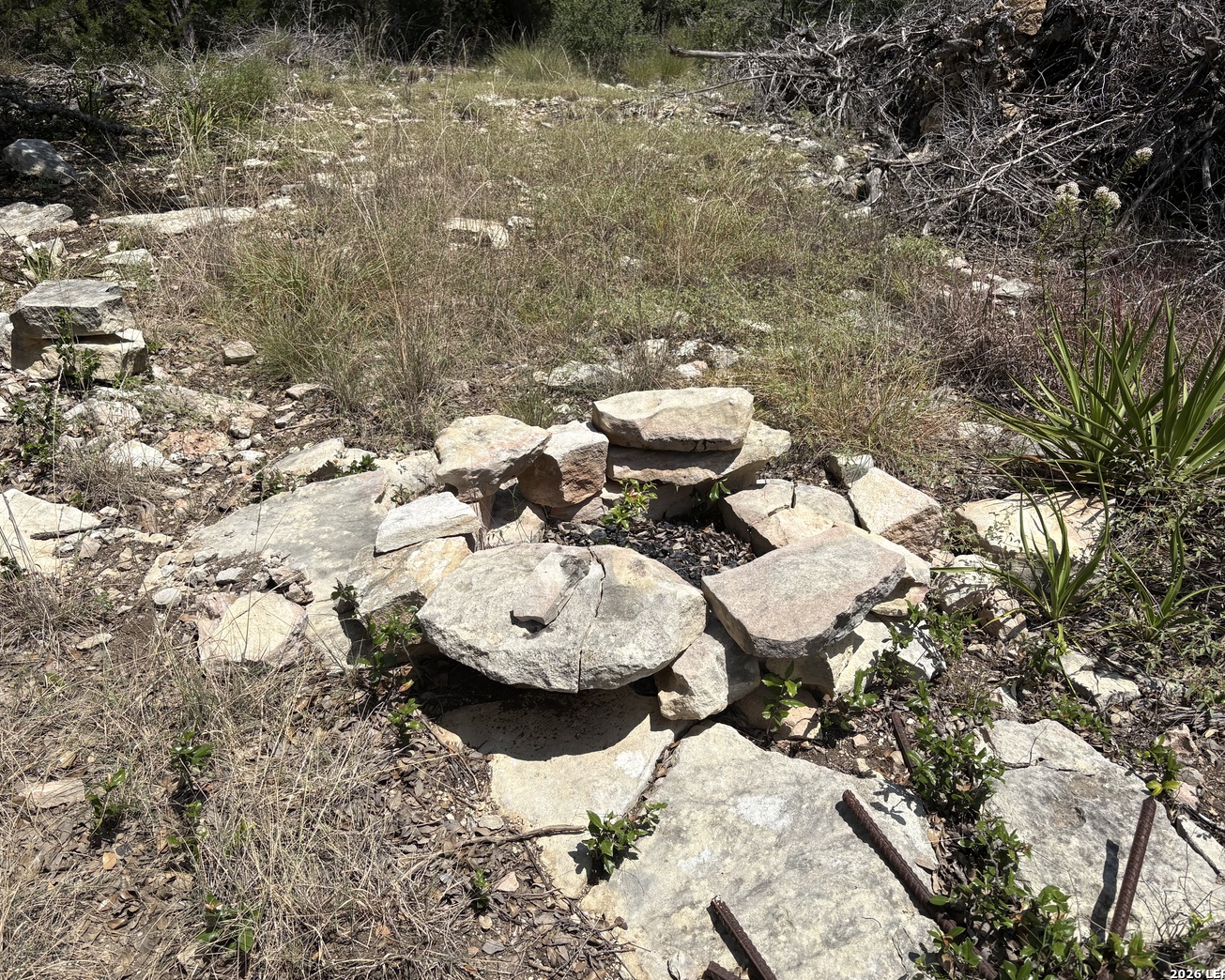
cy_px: 475
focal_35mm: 28
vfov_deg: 51.5
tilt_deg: -34.2
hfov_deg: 62.2
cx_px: 593
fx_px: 1015
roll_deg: -0.1
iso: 50
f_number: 1.6
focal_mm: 5.96
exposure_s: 1/4950
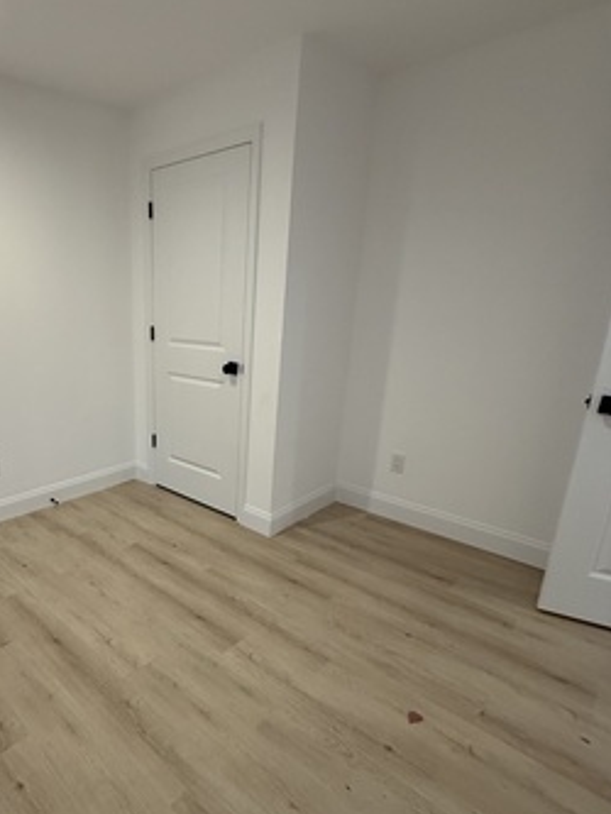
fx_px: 494
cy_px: 445
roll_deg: +1.0
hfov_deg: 60.4
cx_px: 160
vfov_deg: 78.8
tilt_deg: -13.9
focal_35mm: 21
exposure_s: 1/120
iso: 320
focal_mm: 2.22
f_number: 2.2
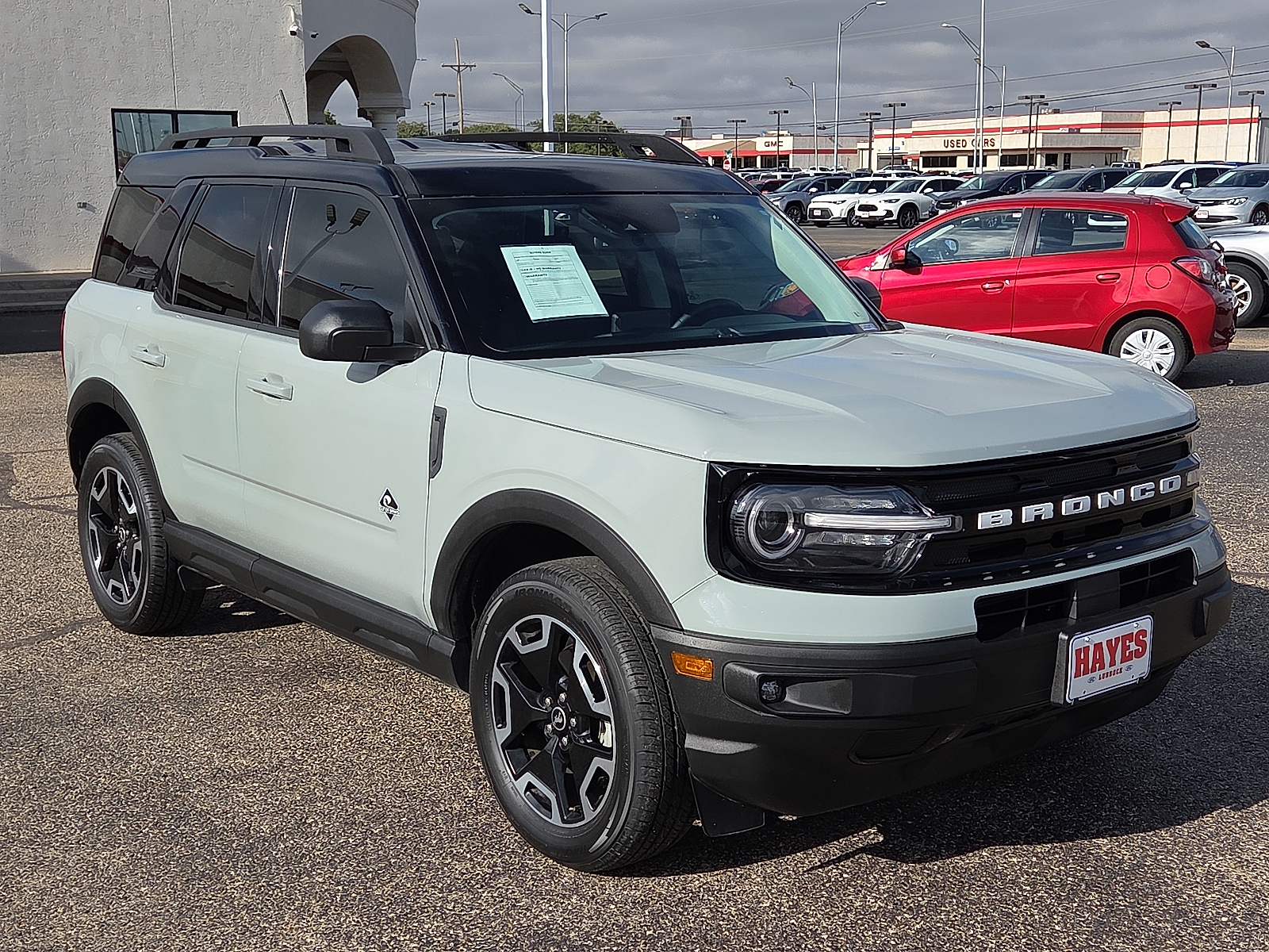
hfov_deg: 42.9
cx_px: 634
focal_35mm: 44
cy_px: 476
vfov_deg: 32.9
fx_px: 1613
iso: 77
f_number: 1.8
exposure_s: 1/10000
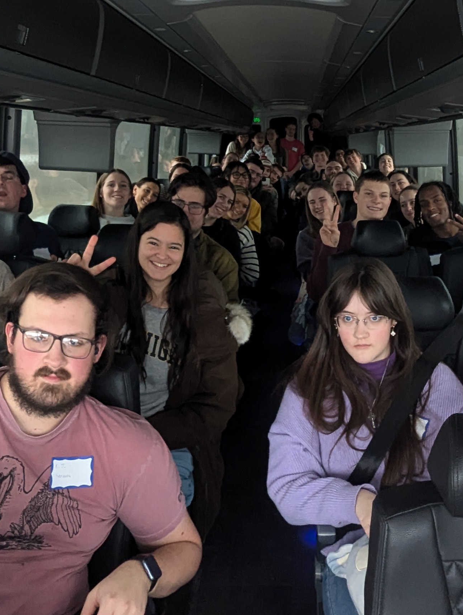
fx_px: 676
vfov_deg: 48.1
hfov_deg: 37.4
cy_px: 203
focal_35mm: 38
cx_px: 307
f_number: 2.2
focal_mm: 2.35
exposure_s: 1/113
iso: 540
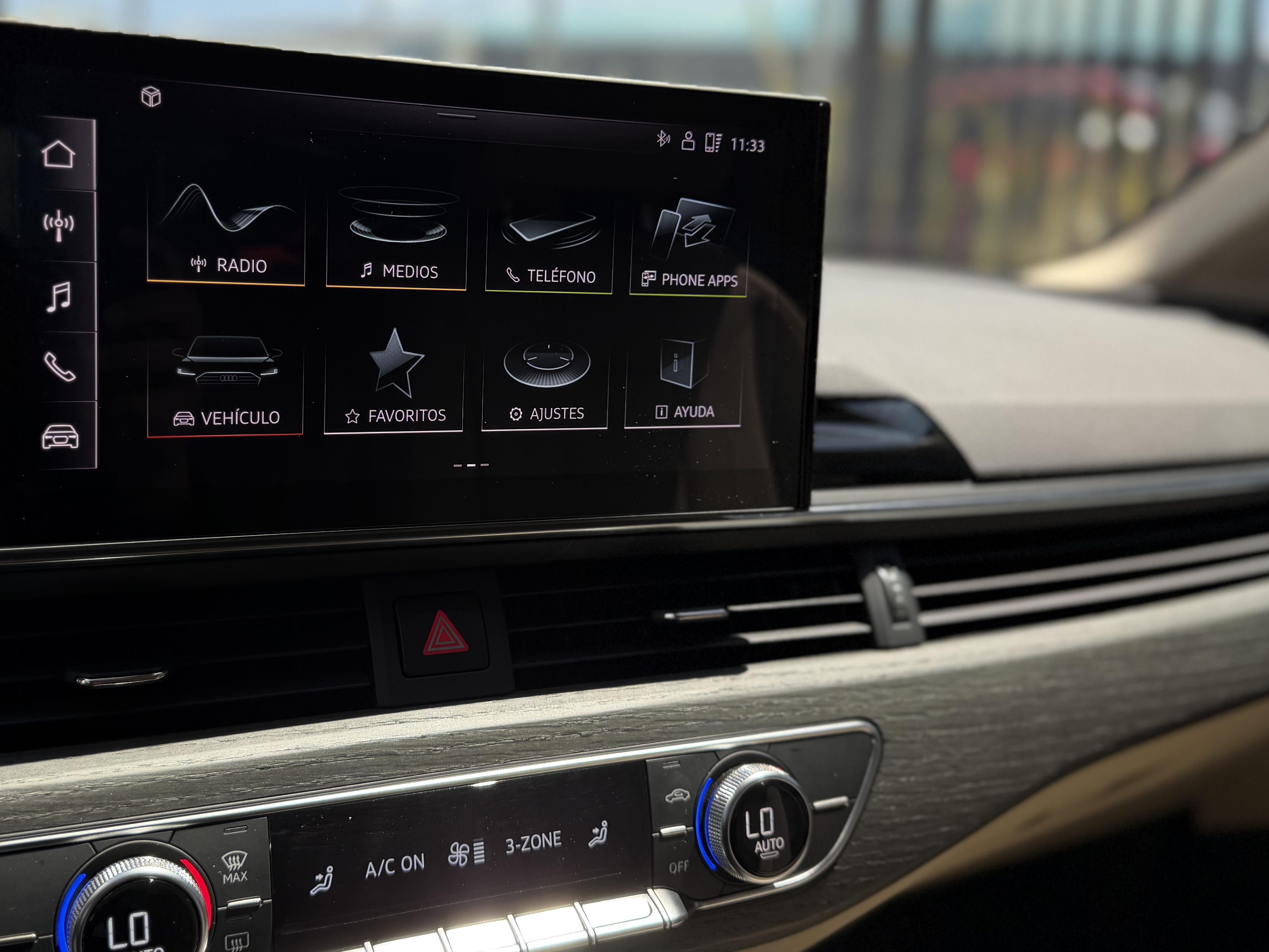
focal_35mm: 33
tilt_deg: -7.4
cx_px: 468
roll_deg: -2.2
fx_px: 1210
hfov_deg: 54.7
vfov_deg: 42.8
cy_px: 397
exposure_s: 1/230
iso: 80
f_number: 1.78
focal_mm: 6.76
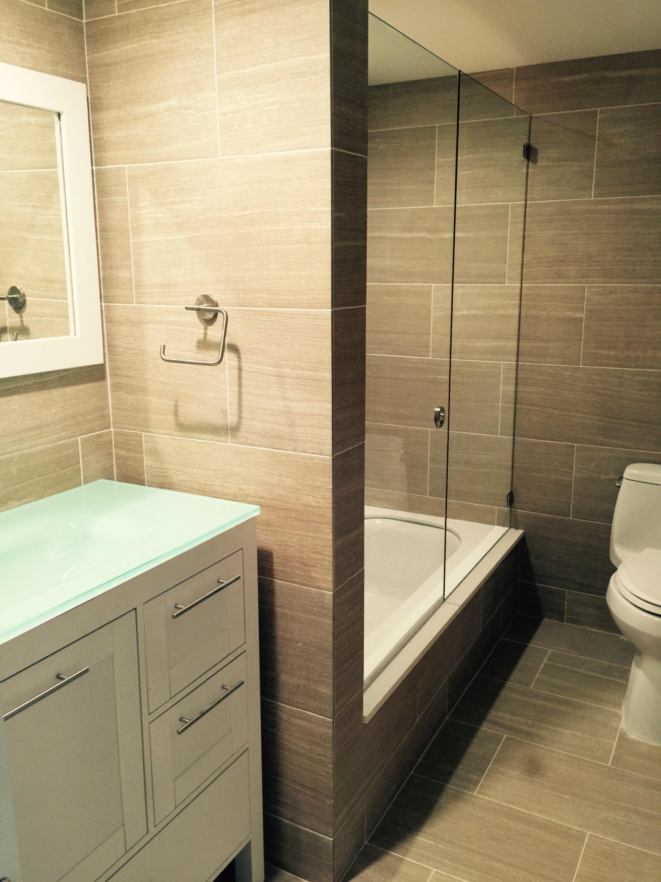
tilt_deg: -12.8
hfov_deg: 48.2
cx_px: 330
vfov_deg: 61.7
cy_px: 441
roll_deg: +0.9
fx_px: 738
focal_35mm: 29
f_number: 2.2
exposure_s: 1/15
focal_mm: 4.15
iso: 64
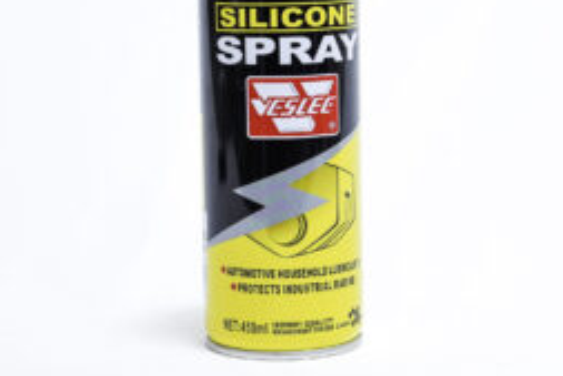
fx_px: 1862
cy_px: 95
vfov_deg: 11.5
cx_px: 316
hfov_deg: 17.2
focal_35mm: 119
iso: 3200
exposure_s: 1/250
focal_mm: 70
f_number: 8
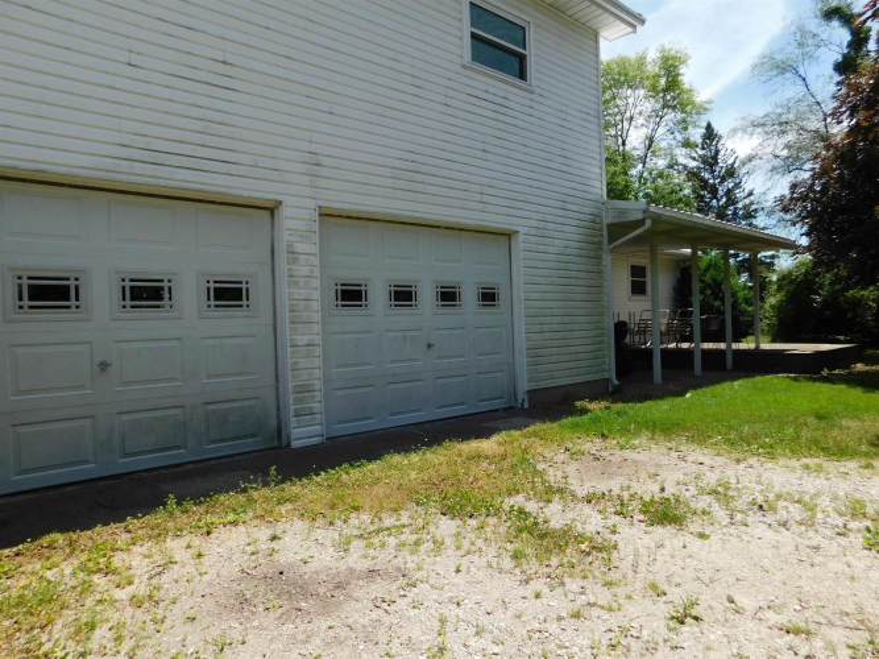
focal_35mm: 23
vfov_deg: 58.9
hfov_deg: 73.9
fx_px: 584
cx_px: 440
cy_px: 330
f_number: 3
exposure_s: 1/1250
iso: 125
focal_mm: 4
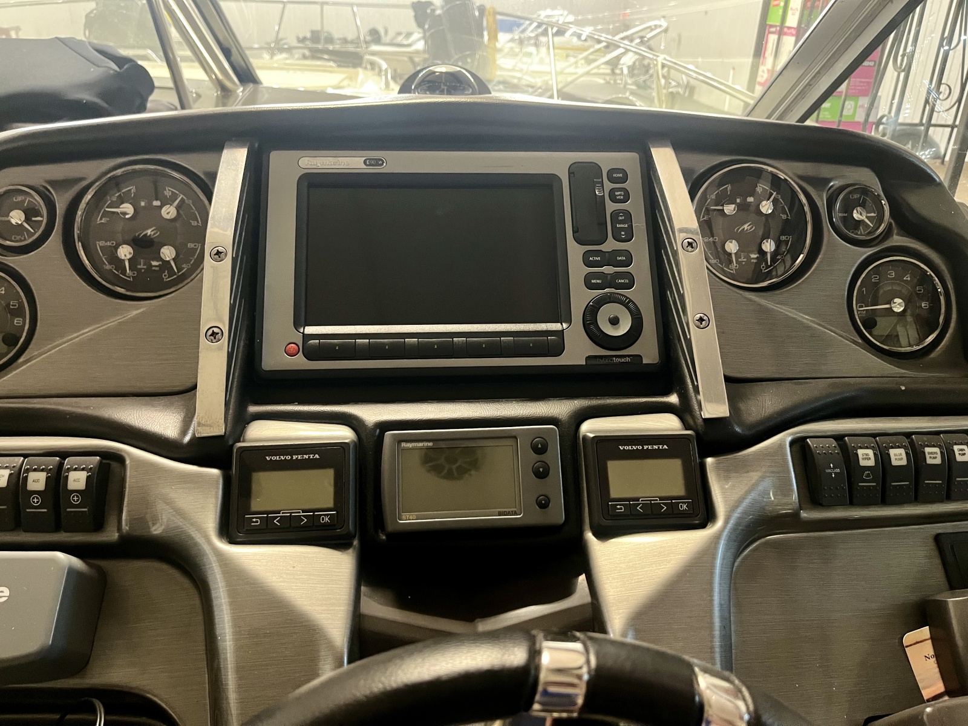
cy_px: 363
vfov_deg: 53.1
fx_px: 727
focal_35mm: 26
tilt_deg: -26.3
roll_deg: -1.4
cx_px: 484
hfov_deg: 67.3
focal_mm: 5.1
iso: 640
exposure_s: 1/30
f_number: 1.6
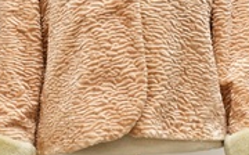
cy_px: 43
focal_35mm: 172
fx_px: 1168
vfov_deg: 7.6
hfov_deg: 12.2
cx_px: 120
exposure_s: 1/125
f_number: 6.3
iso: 1600
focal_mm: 45
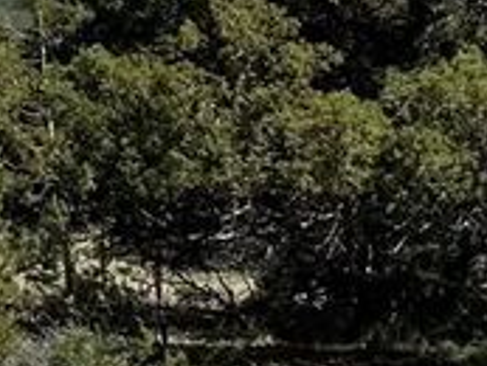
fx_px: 2168
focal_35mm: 154
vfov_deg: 9.4
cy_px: -138
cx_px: -363
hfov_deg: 11.9
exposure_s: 1/5291
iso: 32
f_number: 1.6
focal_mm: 4.2
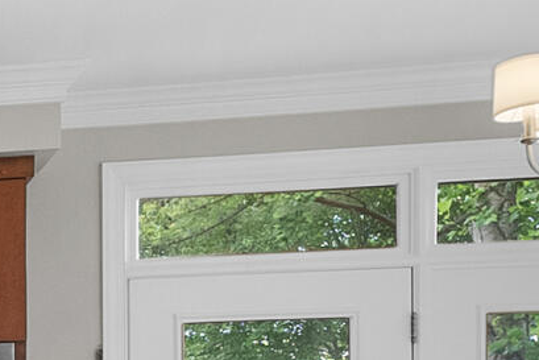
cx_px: -615
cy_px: 442
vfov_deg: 15.0
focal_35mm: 88
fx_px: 1318
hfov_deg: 16.2
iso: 800
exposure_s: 1/6
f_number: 7.1
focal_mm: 12
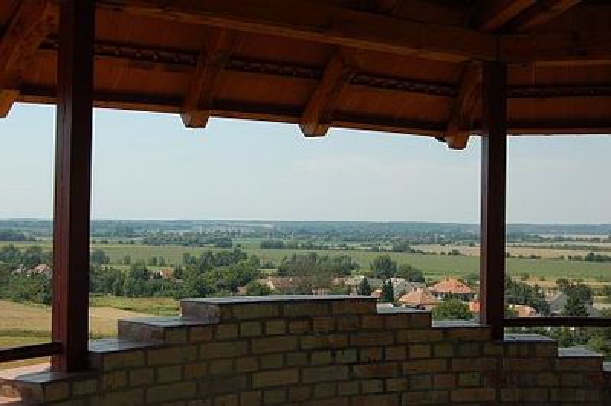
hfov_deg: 42.4
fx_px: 789
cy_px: 203
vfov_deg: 28.9
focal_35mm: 46
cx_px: 306
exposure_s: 1/320
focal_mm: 31
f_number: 9
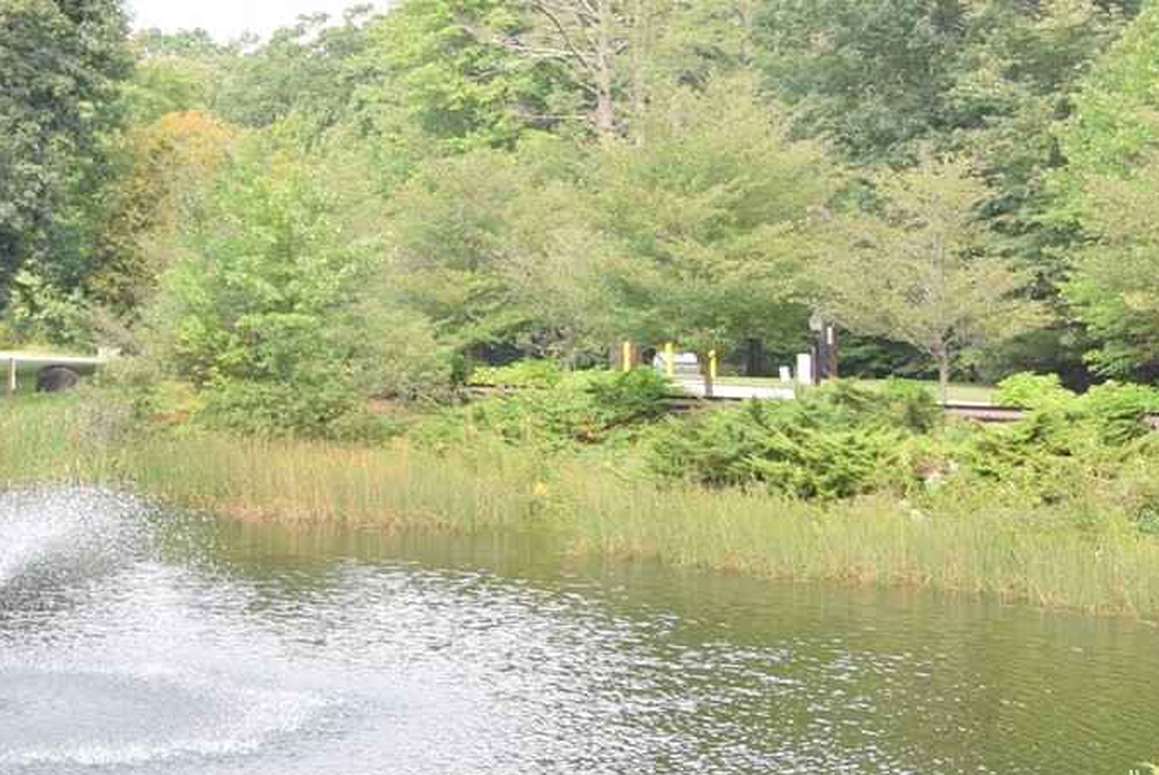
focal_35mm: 91
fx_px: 2931
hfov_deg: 21.5
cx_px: -31
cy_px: 76
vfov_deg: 14.9
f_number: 7.1
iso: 400
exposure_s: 1/200
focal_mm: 20
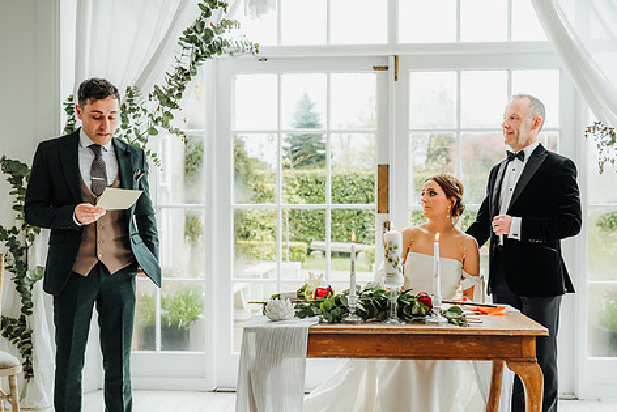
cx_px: 322
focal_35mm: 43
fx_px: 737
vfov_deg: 31.2
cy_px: 231
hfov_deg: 45.4
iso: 400
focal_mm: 35
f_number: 2.5
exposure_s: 1/250
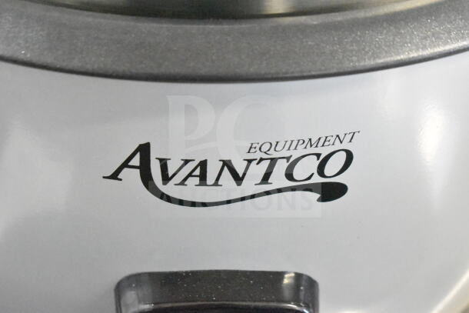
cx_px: 234
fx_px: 1075
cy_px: 156
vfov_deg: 16.6
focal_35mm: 82
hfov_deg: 24.6
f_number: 5.6
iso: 25600
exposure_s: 1/100
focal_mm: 55
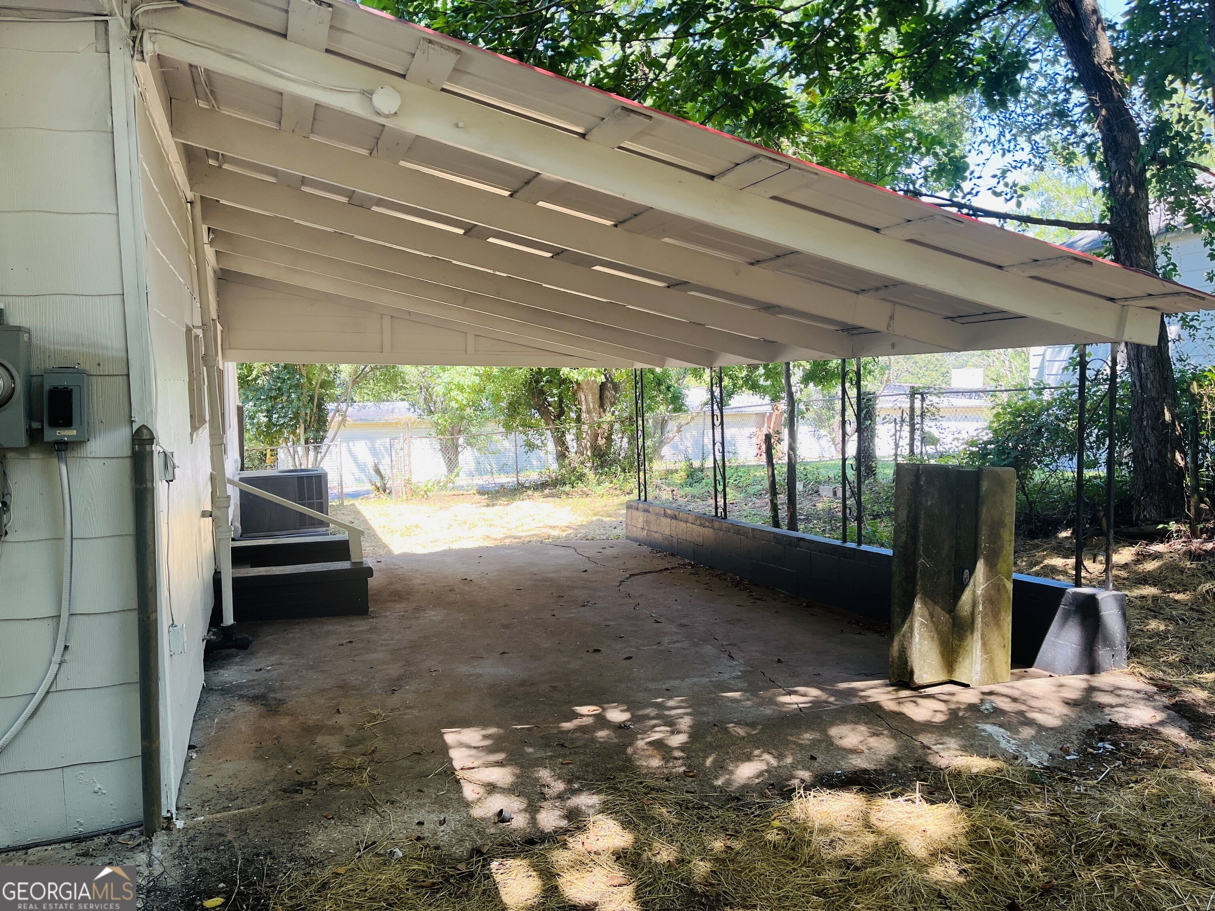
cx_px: 608
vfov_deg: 53.1
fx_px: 913
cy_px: 456
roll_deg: +0.2
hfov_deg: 67.3
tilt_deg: -5.0
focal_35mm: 26
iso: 40
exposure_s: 1/164
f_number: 1.6
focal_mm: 5.1
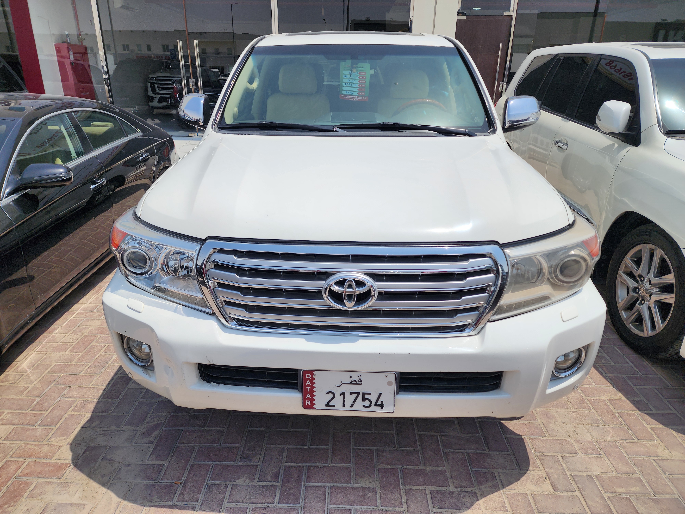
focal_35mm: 23
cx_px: 342
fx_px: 455
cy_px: 257
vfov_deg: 58.9
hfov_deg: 73.9
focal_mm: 6.4
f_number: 1.8
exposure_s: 1/2384
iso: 12
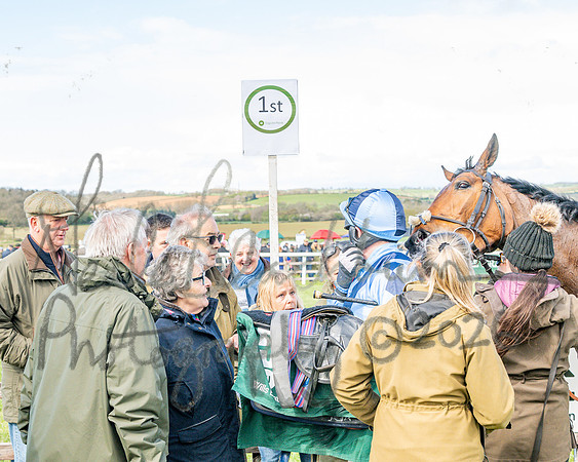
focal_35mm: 71
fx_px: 1214
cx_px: 256
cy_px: 231
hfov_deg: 26.8
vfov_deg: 21.5
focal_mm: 42
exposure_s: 1/640
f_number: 5
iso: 400
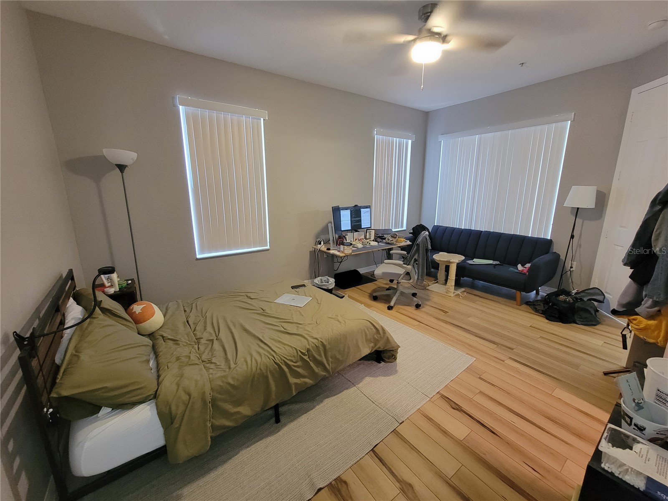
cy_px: 250
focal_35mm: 13
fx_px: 251
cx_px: 334
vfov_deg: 89.9
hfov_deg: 106.2
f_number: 2.2
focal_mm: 2.2
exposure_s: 1/30
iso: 500
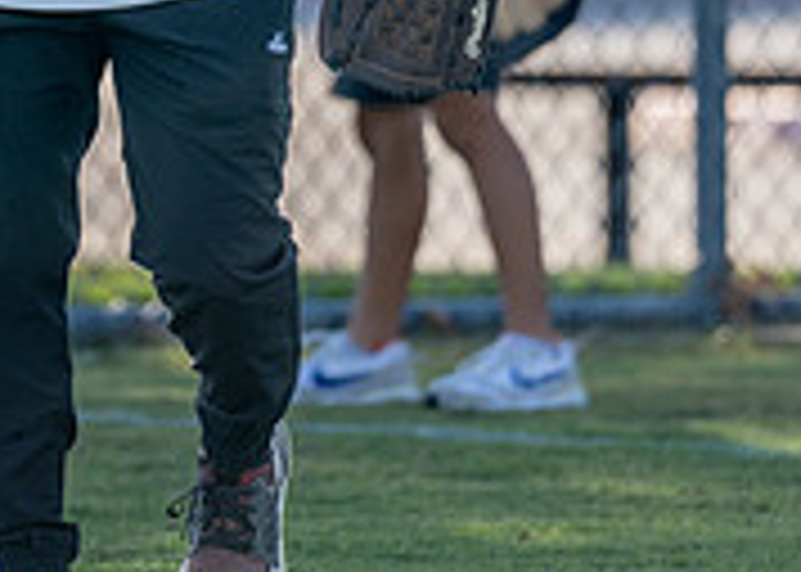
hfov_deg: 2.7
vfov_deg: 2.0
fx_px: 16737
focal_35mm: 736
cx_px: 59
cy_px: -238
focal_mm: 200
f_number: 2.8
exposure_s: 1/800
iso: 100
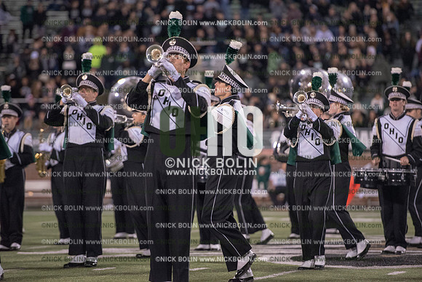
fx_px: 2345
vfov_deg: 6.9
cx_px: 211
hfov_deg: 10.3
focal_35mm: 200
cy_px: 141
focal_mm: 200
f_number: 3.2
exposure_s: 1/1250
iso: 5000
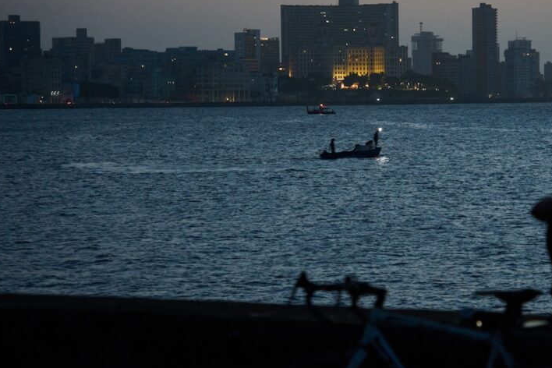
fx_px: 2484
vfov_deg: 8.5
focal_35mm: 162
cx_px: 377
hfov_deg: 12.7
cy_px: 157
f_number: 4.5
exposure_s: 1/13
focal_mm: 112
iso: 4000
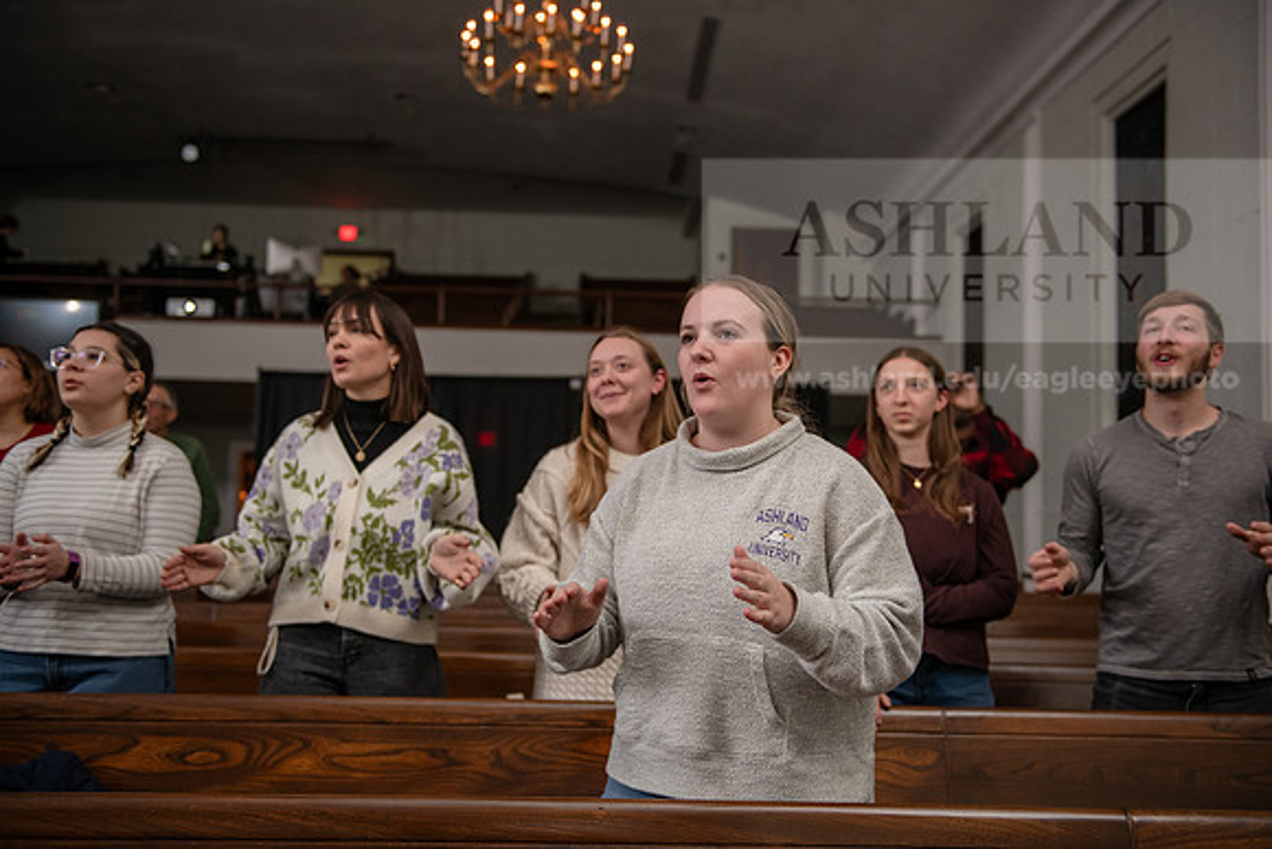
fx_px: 1272
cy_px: 424
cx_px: 636
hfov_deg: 53.1
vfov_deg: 36.9
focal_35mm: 36
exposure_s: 1/100
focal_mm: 36
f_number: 2.8
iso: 1000
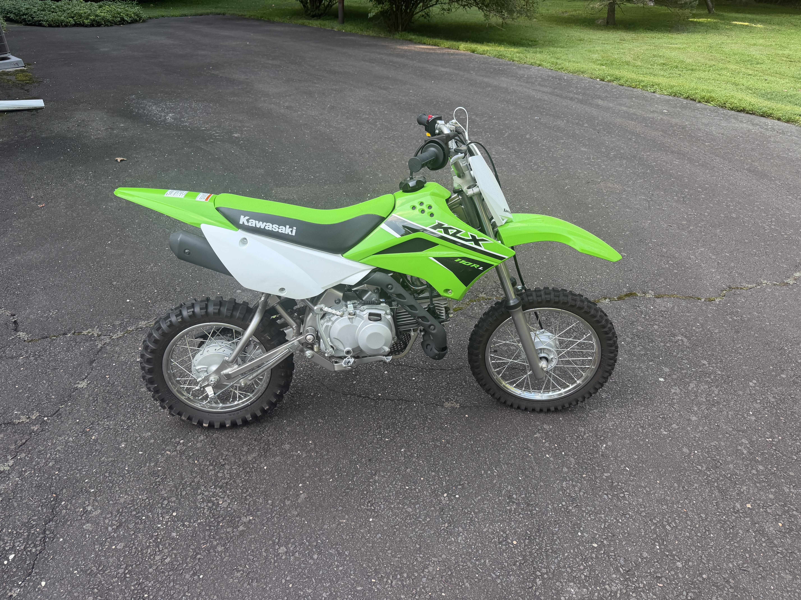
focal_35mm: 24
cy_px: 300
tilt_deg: -30.5
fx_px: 555
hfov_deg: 71.6
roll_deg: -1.2
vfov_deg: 56.8
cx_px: 400
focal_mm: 6.76
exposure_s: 1/240
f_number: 1.78
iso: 80
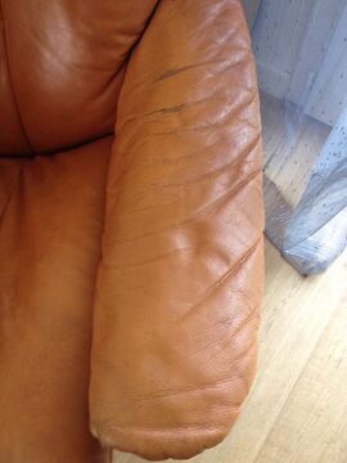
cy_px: 232
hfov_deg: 40.7
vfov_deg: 52.6
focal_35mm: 35
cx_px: 174
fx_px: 468
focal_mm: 4.28
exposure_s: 1/20
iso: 125
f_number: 2.4
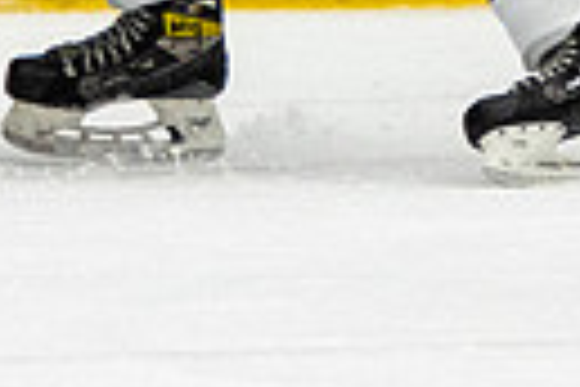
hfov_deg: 1.0
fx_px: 31656
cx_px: 22
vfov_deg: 0.7
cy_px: -489
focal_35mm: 1965
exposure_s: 1/640
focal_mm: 150
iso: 1400
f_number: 2.8
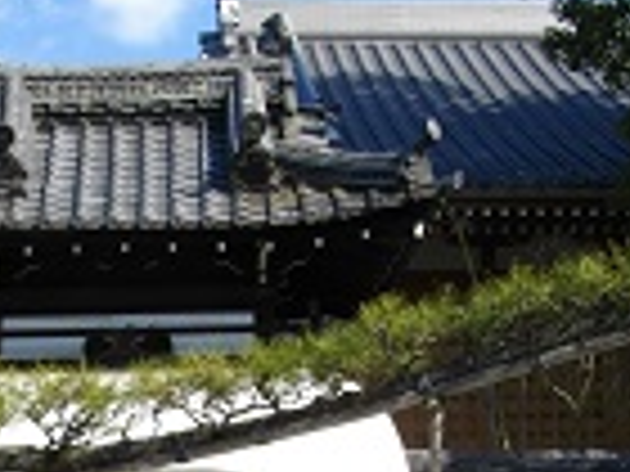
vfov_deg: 16.1
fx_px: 1620
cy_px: 535
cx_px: 137
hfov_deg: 21.8
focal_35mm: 89
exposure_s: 1/250
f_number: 5.5
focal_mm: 5.7
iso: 100
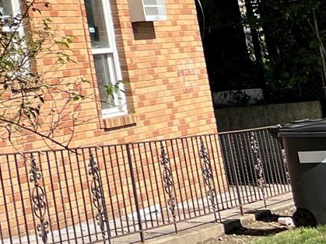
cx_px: -296
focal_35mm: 127
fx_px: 1196
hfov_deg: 13.6
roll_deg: +6.6
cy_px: -133
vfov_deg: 11.2
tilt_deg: +13.1
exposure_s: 1/3257
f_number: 1.5
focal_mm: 5.7
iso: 50
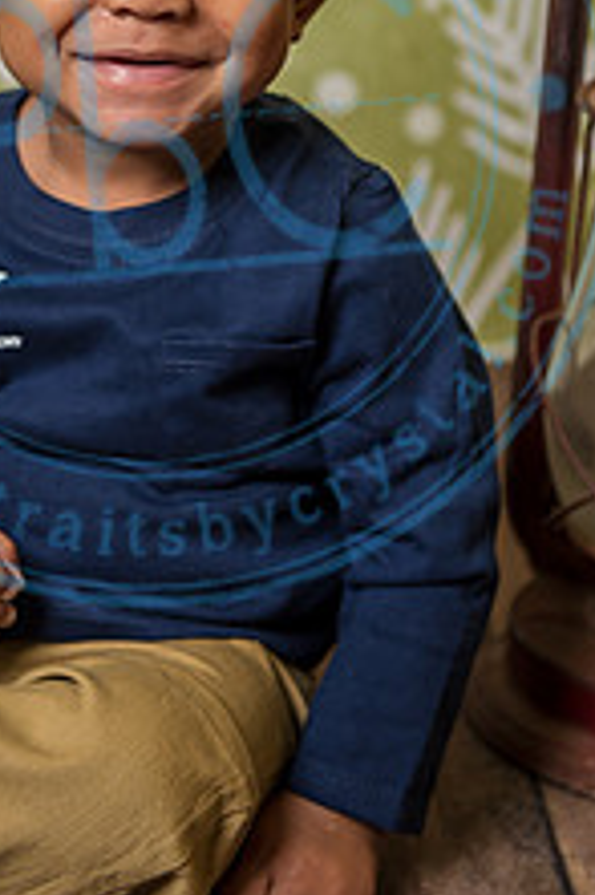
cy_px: 130
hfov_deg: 11.6
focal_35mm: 118
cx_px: 121
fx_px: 2930
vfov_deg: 17.2
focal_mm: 58
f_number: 3.5
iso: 200
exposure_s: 1/200
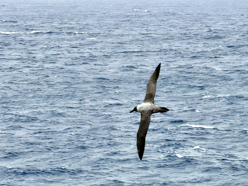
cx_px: 124
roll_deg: -0.6
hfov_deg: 9.9
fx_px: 1433
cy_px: 93
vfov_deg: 7.4
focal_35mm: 200
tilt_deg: -3.1
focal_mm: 16.89
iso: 25
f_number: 2.8
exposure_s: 1/639
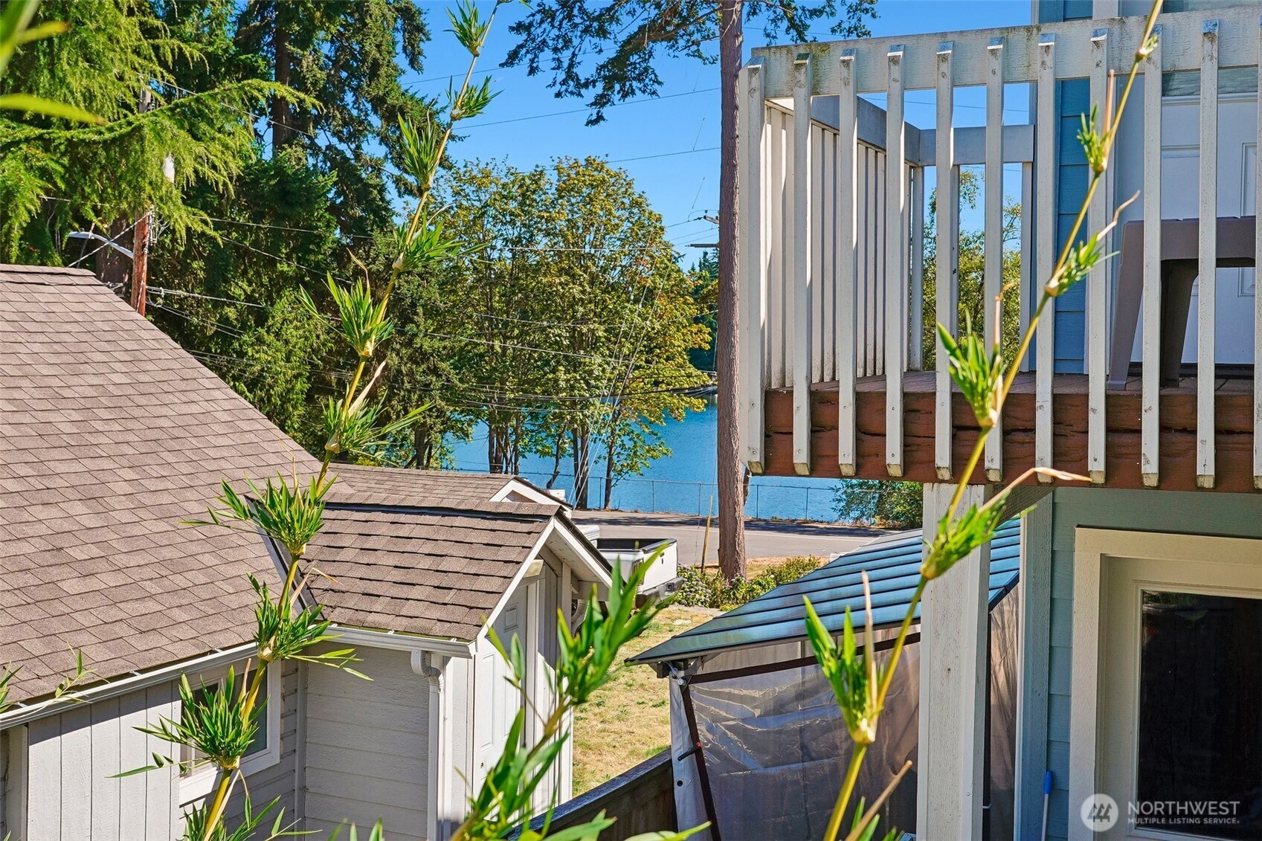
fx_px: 1472
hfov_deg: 46.4
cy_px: 420
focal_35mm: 42
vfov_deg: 31.9
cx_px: 631
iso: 100
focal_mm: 28
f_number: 8
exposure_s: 1/125
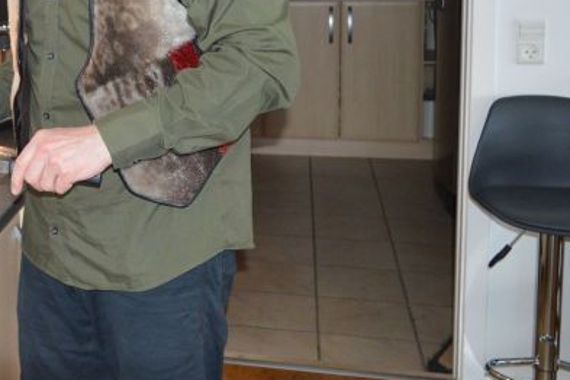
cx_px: -6
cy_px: 20
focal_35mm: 61
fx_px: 966
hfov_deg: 30.5
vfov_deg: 21.6
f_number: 3.8
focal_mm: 20
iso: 900
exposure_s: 1/60
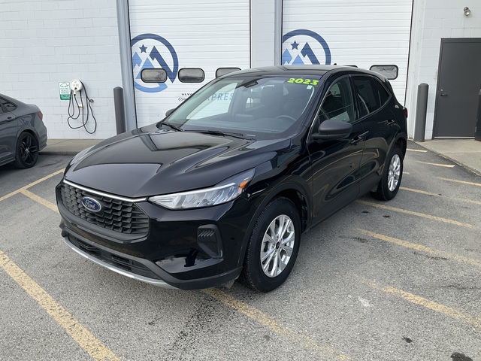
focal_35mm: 29
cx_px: 240
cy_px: 180
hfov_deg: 61.7
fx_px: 403
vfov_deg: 48.2
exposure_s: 1/749
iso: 25
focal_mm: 3
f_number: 1.8
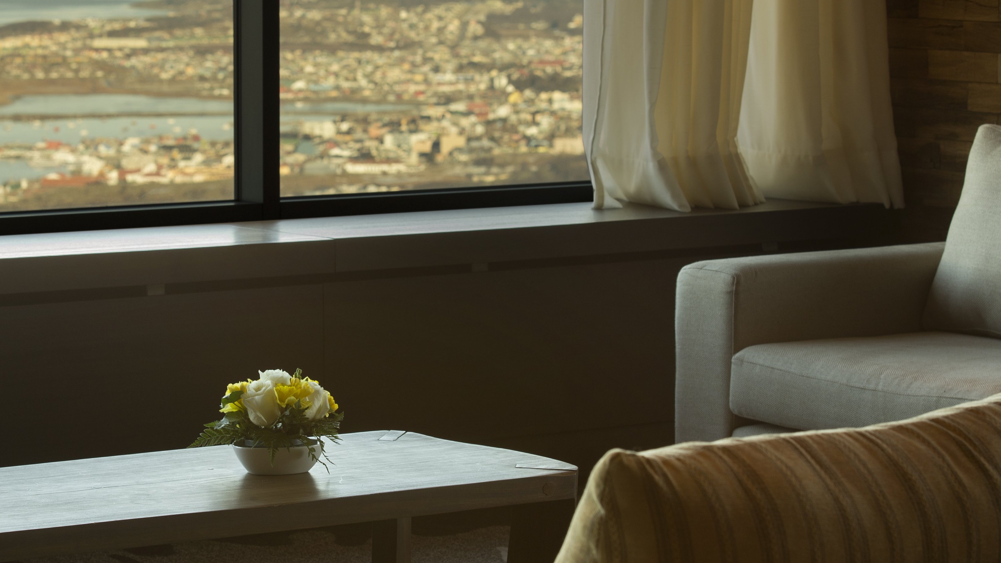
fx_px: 3636
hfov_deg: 15.6
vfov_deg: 8.9
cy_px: 248
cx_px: 331
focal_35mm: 137
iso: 200
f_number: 7.1
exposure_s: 1/25
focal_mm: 70
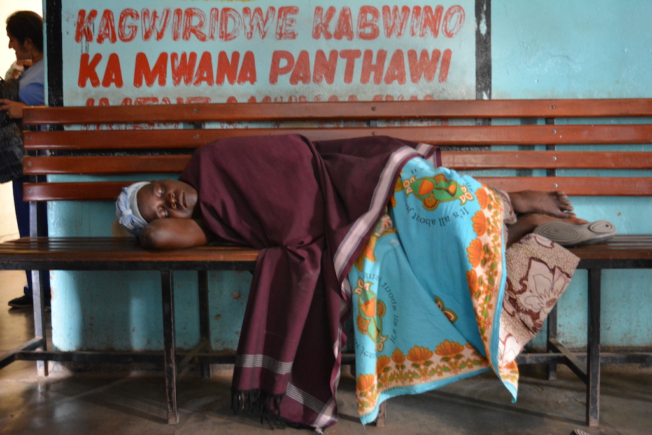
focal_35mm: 39
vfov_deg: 34.2
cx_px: 326
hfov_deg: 49.5
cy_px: 218
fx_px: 706
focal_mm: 26
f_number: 4
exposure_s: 1/2.5
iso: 3200
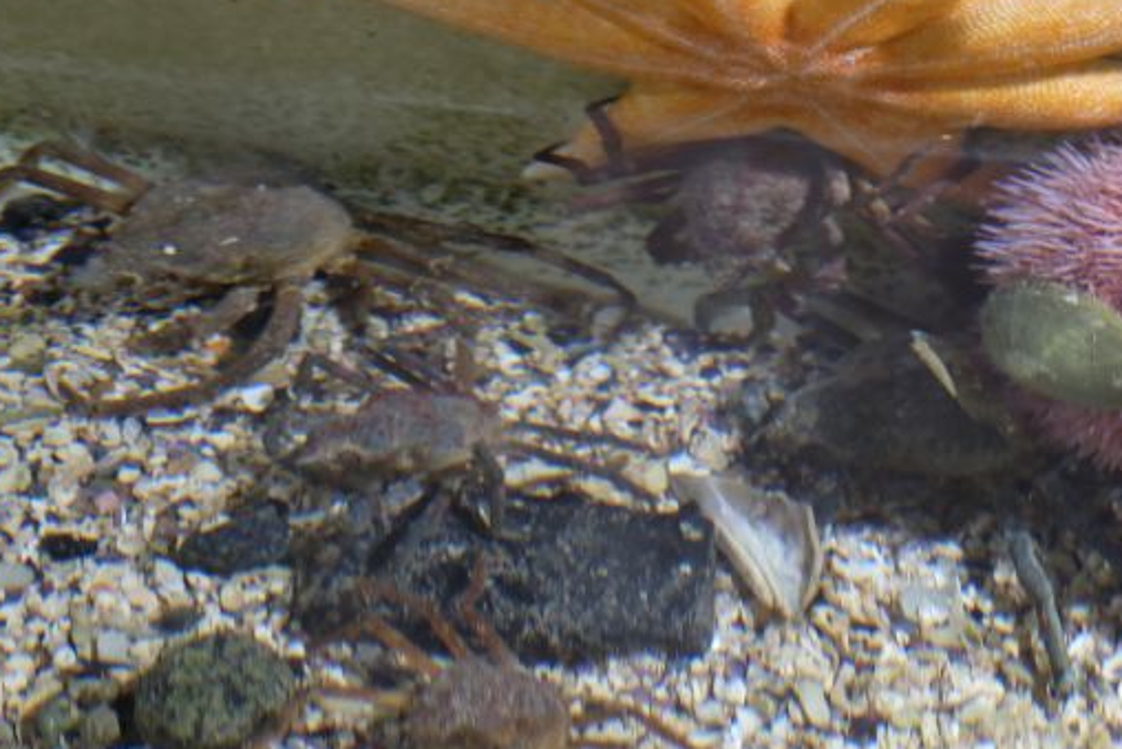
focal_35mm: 118
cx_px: 749
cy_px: 317
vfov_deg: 11.6
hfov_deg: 17.3
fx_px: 3678
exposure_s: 1/10
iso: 800
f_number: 5.6
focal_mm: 50
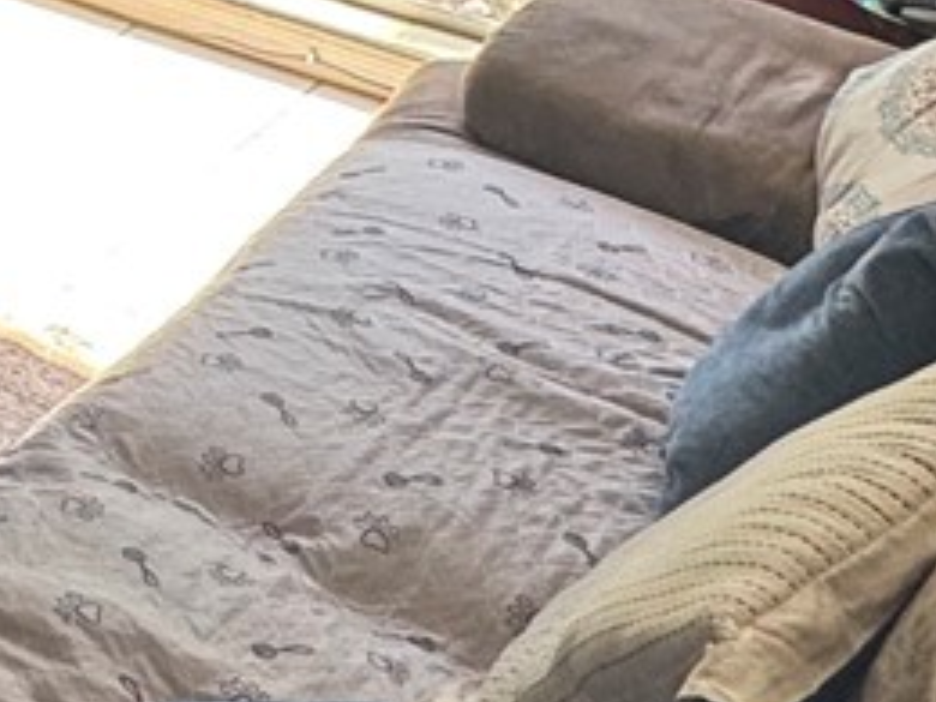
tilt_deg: -16.6
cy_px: -335
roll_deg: -0.5
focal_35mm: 86
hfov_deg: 18.2
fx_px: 2325
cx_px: -731
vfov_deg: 15.8
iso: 64
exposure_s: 1/99
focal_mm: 2.22
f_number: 2.2
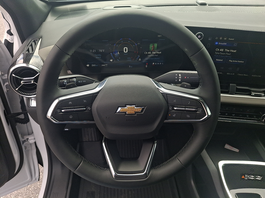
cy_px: 99
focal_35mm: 25
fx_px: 191
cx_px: 132
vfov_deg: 54.9
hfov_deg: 69.4
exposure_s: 1/500
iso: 30
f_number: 1.8
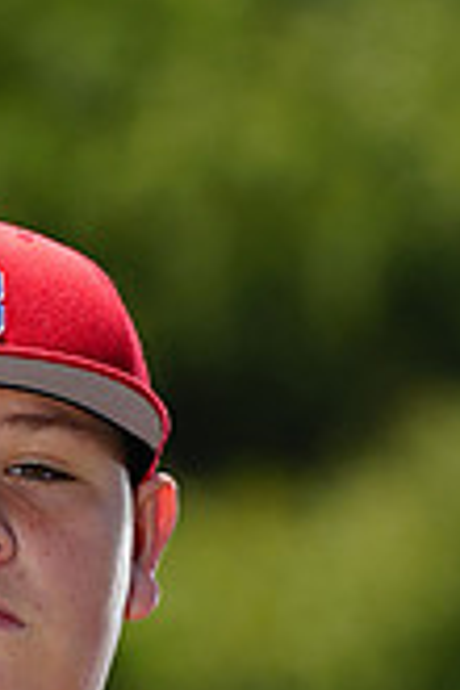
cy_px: 1033
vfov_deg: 2.9
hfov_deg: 2.0
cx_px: 82
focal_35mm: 702
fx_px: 13454
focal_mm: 200
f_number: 5
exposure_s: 1/250
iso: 50
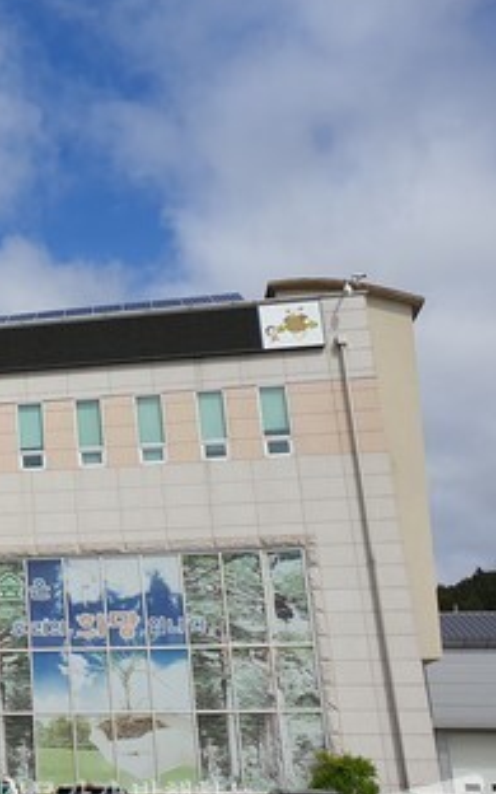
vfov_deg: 38.2
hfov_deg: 21.4
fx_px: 1146
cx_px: -196
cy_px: 374
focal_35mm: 53
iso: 50
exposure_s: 1/2924
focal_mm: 4.3
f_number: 2.4
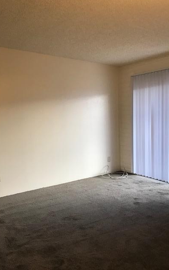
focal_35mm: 30
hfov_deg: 41.9
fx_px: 221
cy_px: 135
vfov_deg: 62.9
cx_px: 83
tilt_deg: -3.4
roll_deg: +1.5
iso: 32
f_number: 1.8
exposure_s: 1/30
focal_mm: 3.99
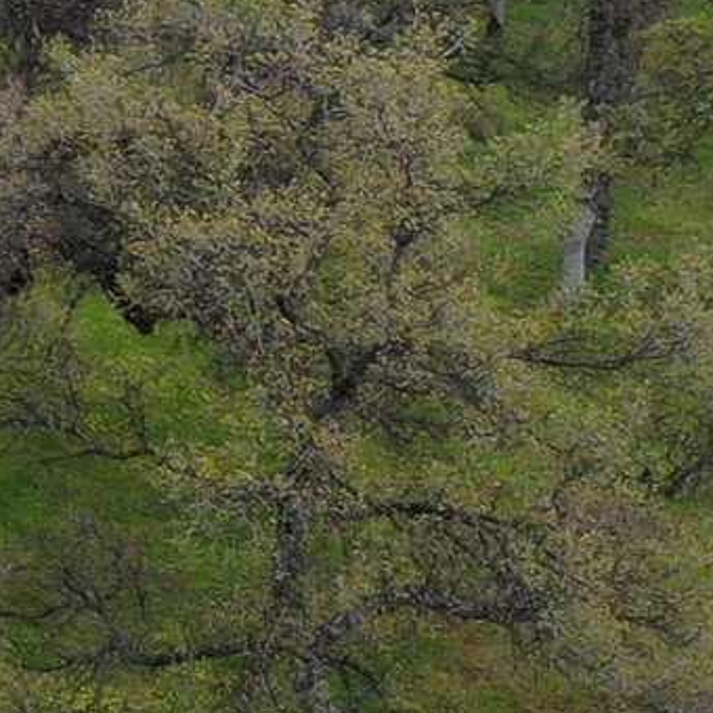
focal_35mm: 215
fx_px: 5010
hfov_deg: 6.8
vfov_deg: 8.0
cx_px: -1852
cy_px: -216
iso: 100
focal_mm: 10.26
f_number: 5.6
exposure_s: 1/400
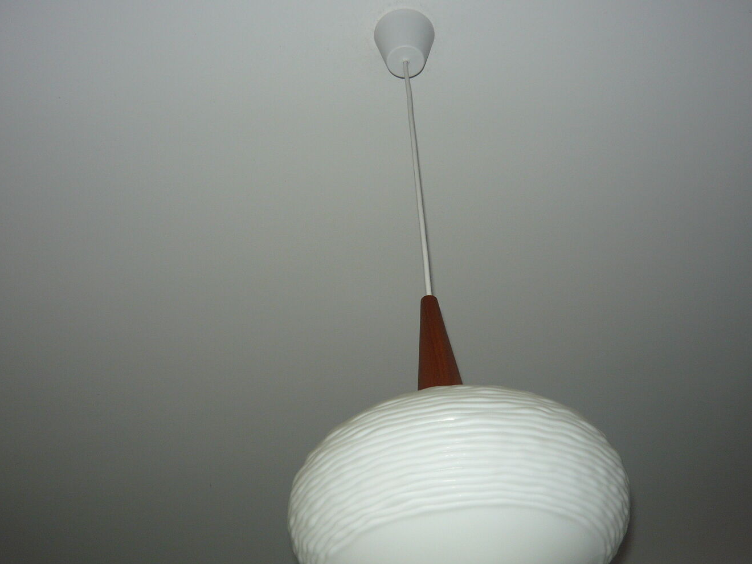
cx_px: 379
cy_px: 333
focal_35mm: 40
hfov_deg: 46.8
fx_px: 869
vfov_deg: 35.9
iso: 100
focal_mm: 5.5
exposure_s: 1/30
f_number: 2.8
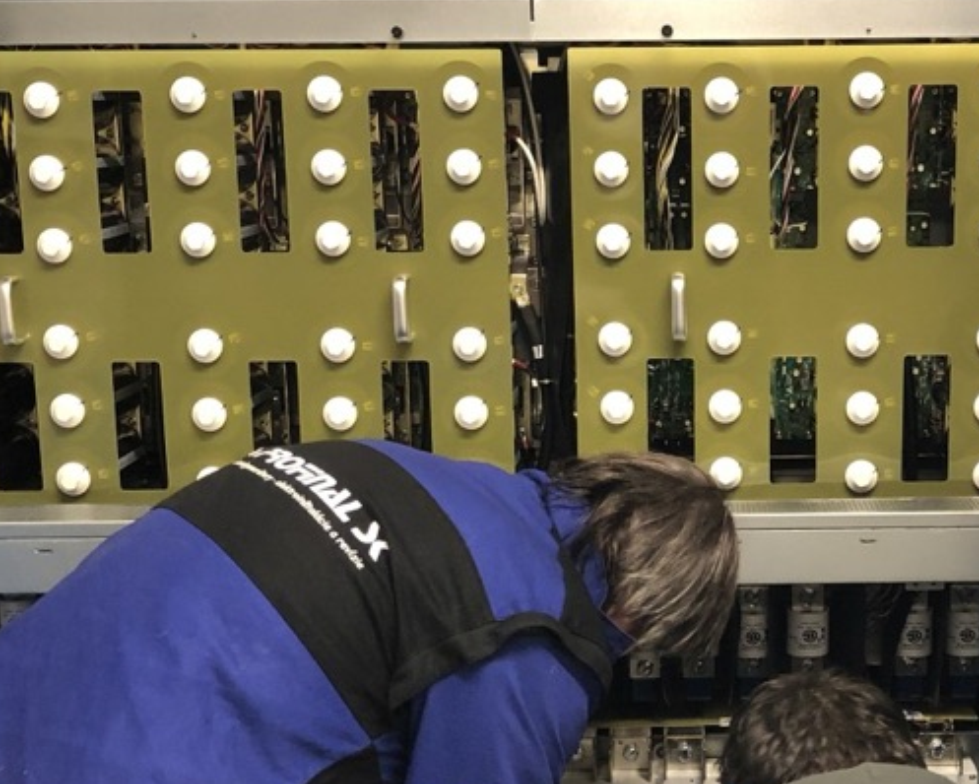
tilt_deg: -12.9
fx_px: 1913
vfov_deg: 23.0
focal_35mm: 66
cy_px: 530
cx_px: 703
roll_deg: +0.4
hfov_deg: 28.4
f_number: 1.8
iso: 64
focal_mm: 4
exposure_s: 1/17
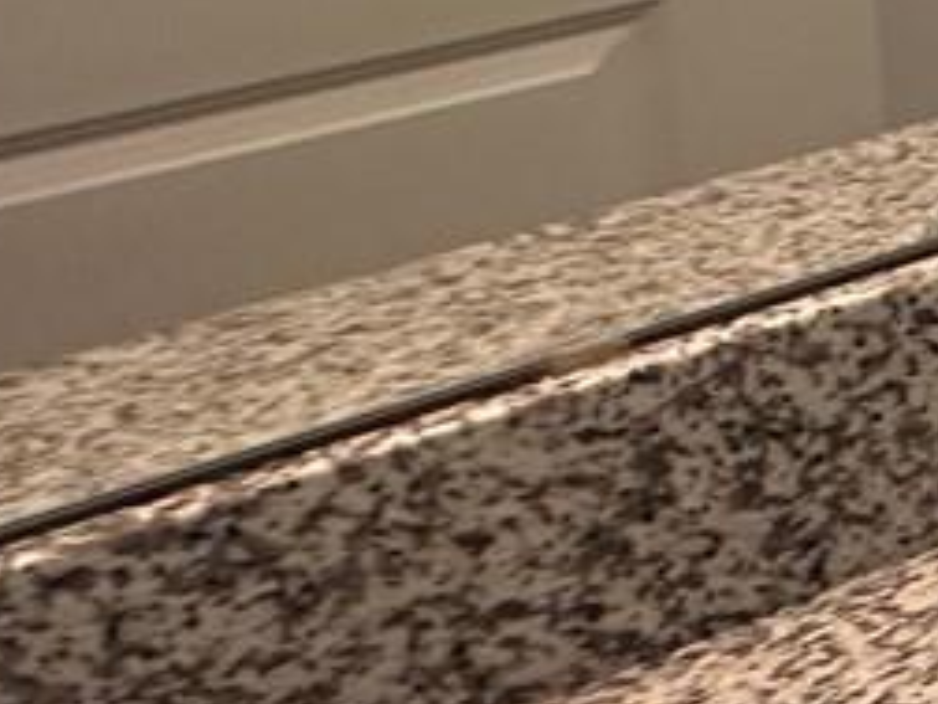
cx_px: 2922
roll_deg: +1.5
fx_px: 2412
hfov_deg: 11.0
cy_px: -611
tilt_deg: -3.3
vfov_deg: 14.4
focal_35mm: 89
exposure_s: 1/120
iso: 100
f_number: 2.2
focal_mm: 2.22
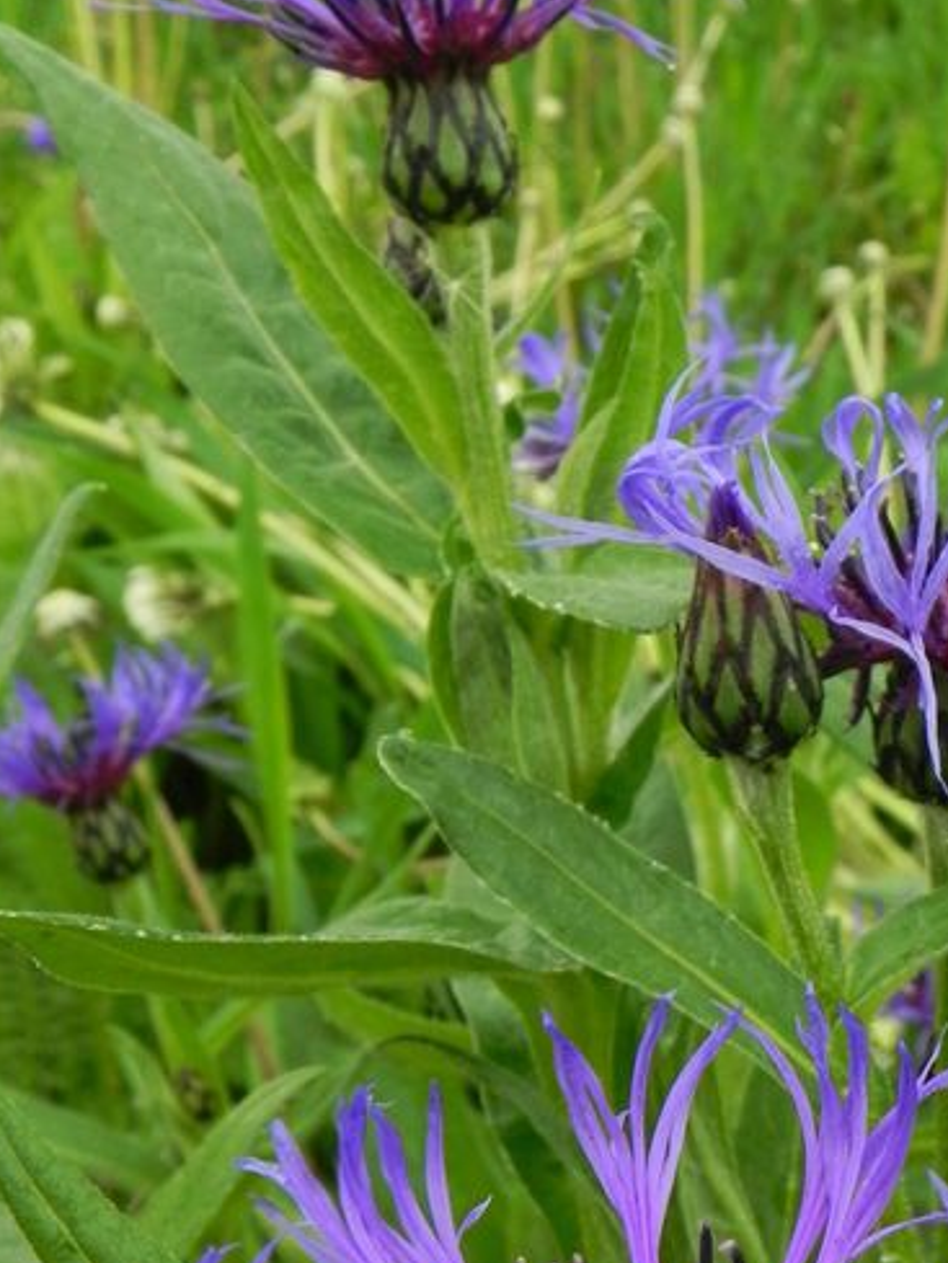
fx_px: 3102
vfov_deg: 22.9
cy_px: 806
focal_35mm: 85
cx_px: 749
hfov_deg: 17.2
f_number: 6.3
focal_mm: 9.2
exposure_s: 1/125
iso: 160
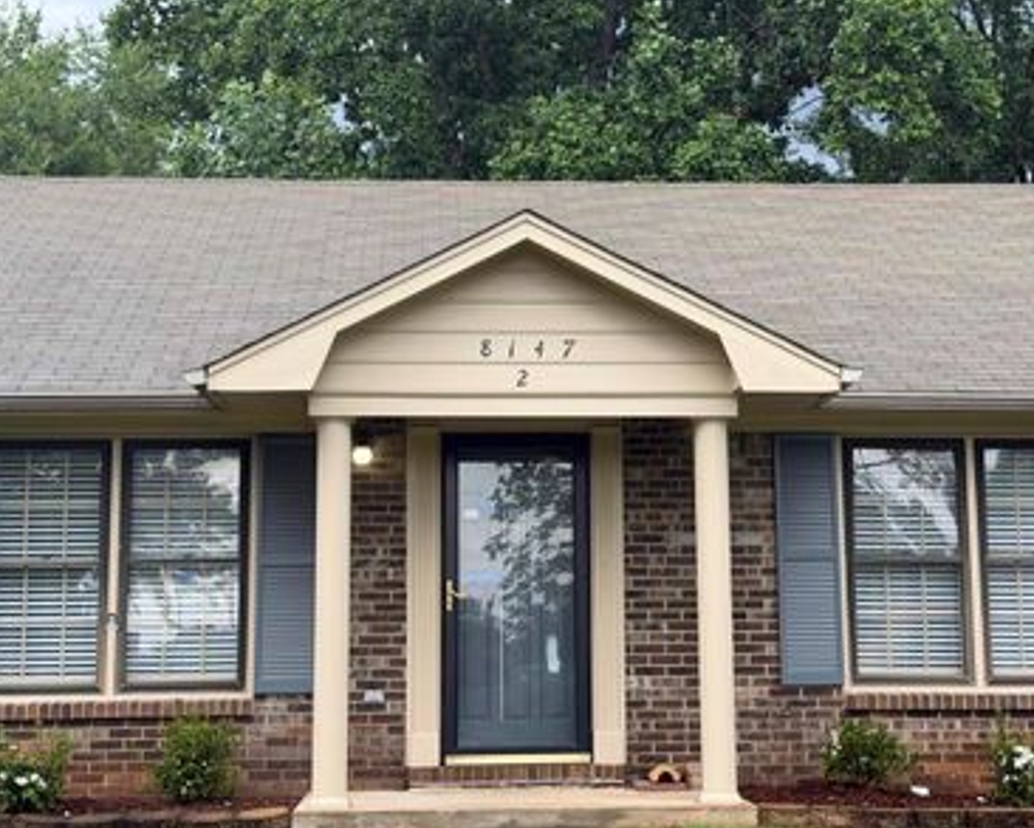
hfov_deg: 29.6
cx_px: 554
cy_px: 377
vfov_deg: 23.9
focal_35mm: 64
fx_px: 1959
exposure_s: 1/733
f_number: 1.78
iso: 100
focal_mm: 6.76
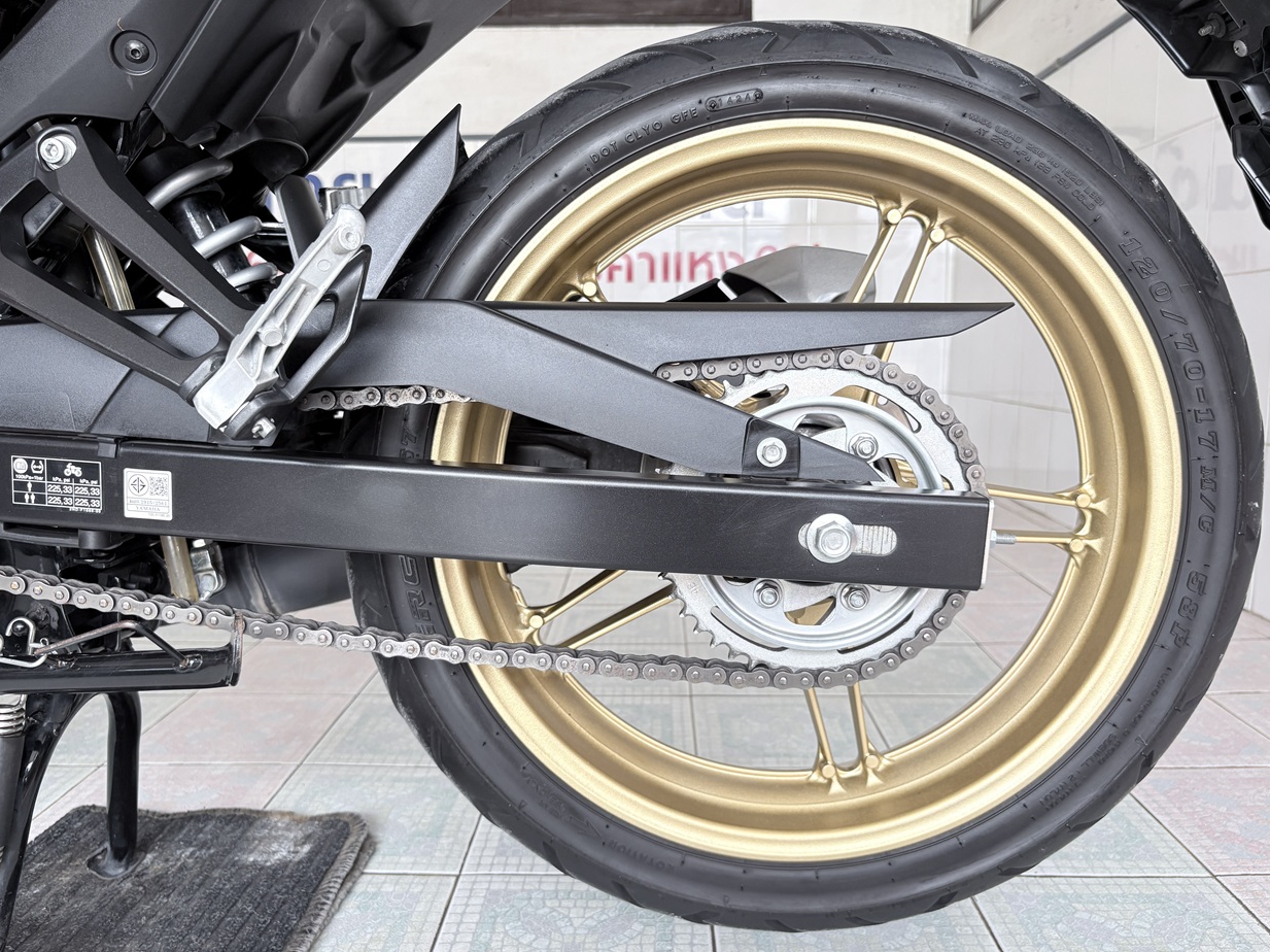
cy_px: 470
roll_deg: +0.5
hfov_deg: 65.3
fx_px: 990
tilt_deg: -7.0
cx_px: 625
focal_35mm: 27
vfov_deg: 51.3
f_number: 1.6
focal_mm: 5.96
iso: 100
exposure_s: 1/122
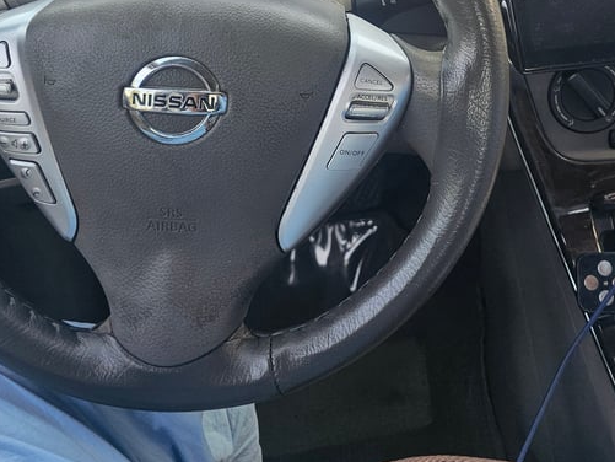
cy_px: -7
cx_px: 447
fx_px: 835
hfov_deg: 39.5
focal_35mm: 47
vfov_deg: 28.8
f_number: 1.7
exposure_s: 1/180
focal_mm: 6.3
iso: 64
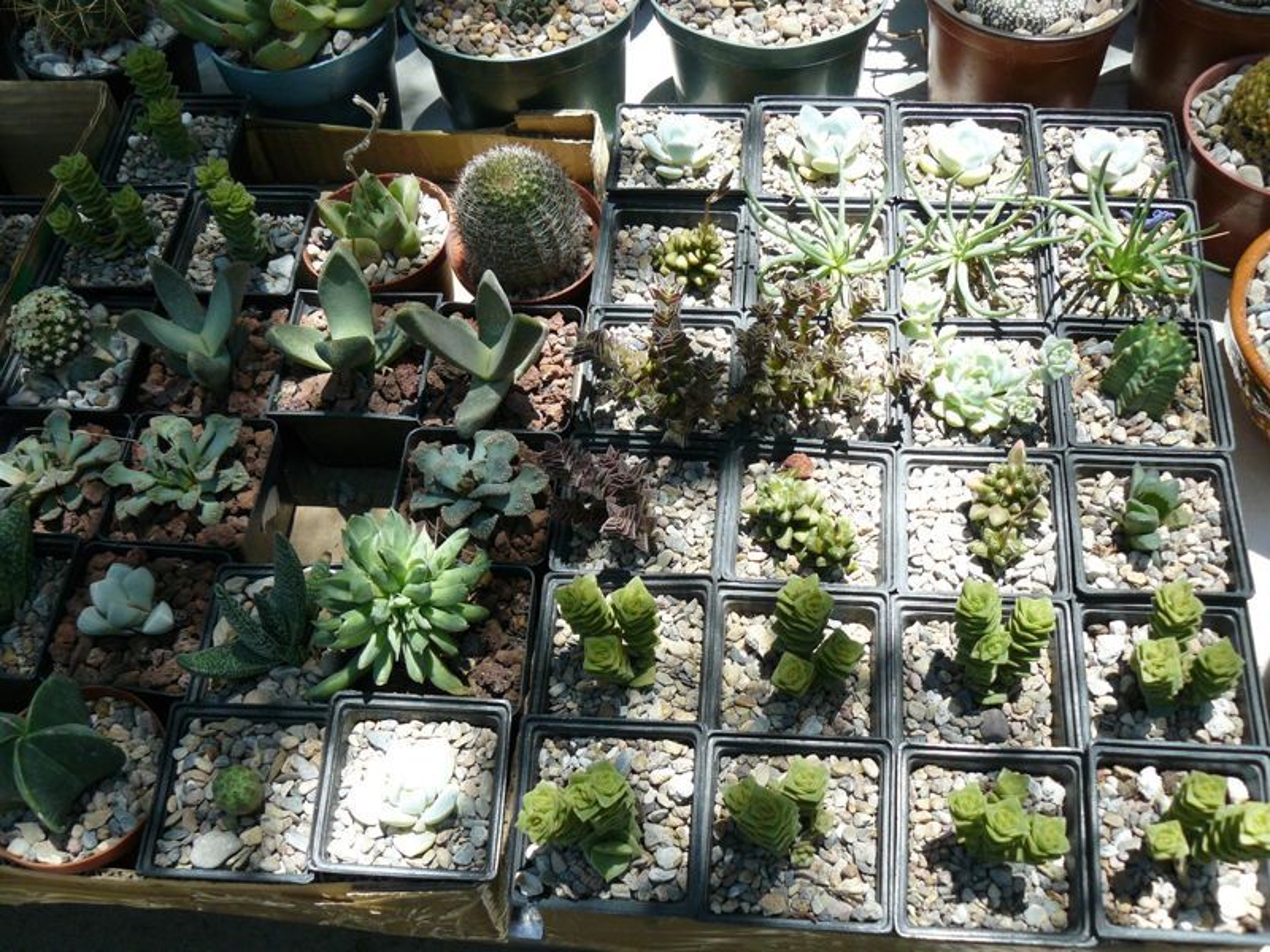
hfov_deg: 51.4
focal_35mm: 36
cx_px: 635
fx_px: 1321
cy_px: 476
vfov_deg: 39.7
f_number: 4
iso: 100
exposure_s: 1/160
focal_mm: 6
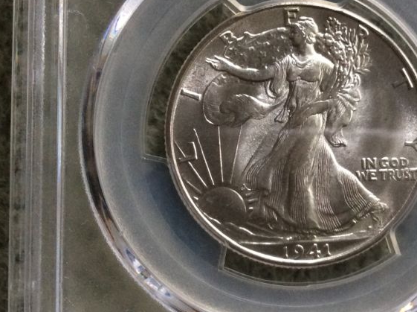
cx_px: 304
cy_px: 175
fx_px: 686
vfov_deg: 25.6
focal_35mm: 57
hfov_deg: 33.3
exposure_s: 1/24
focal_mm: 3.3
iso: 125
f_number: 2.4
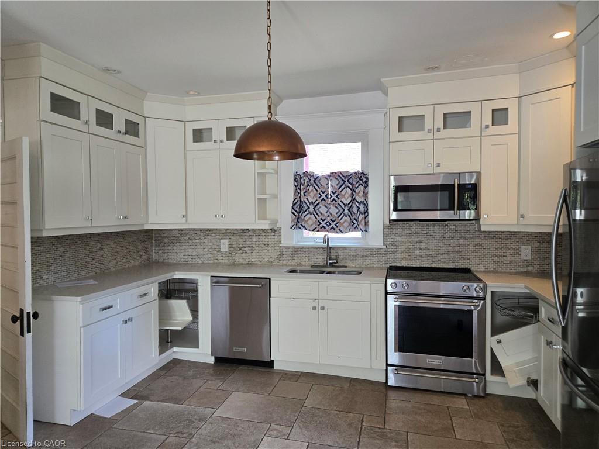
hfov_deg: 73.9
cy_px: 224
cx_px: 300
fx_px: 398
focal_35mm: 23
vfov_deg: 58.9
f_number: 1.8
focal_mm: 5.4
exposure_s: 1/120
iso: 250
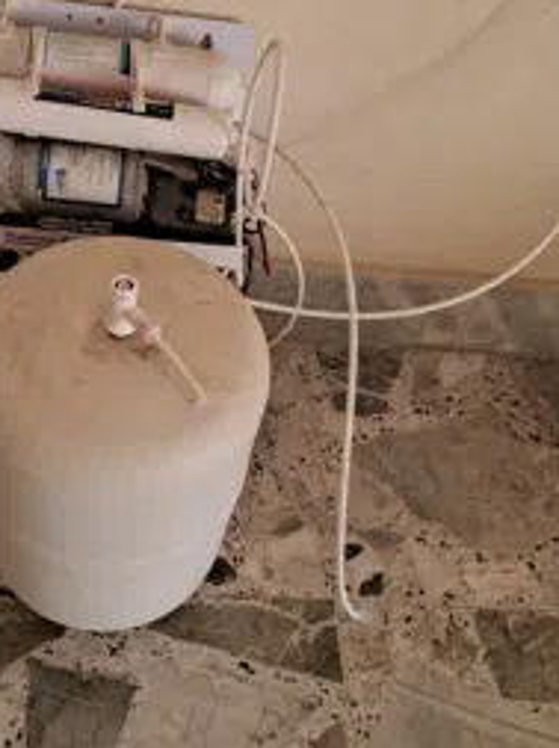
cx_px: 177
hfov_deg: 37.2
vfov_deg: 48.8
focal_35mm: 38
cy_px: 305
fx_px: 820
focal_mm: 5.23
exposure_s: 1/33
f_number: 1.8
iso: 640
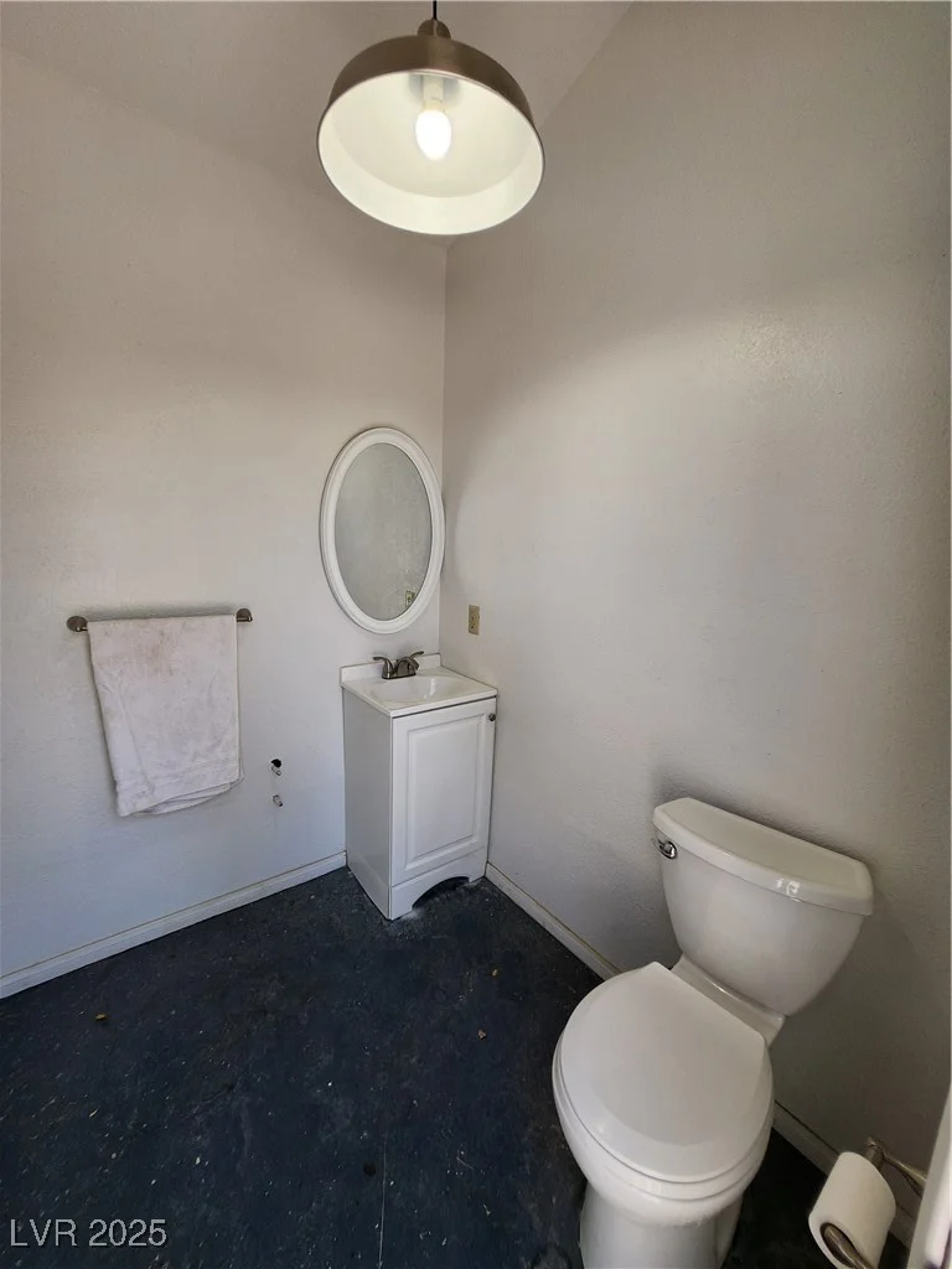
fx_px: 477
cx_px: 476
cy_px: 634
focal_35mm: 13
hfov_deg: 89.9
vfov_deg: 106.2
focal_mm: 1.74
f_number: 2.2
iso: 32
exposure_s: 1/159
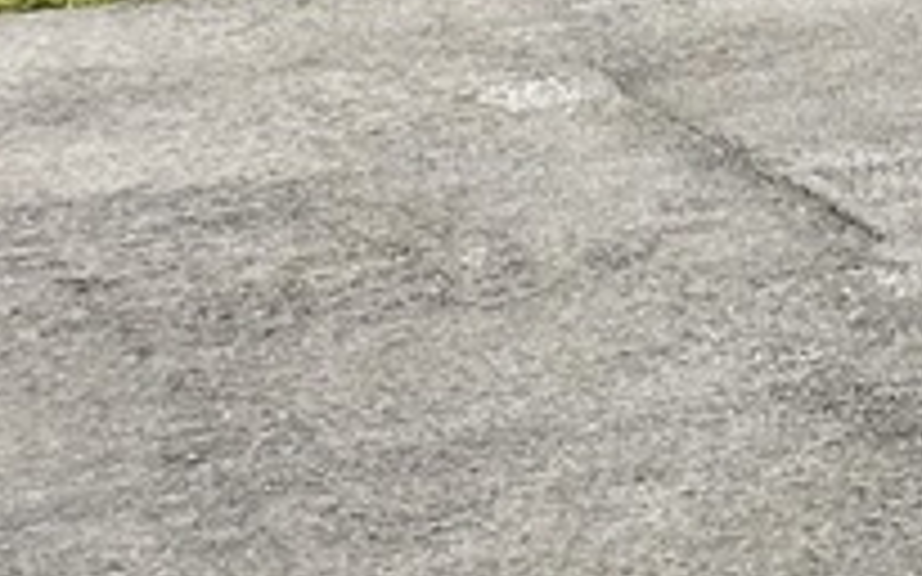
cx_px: 3207
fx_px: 4497
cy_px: -1287
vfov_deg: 6.5
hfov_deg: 8.6
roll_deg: -1.9
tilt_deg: +3.9
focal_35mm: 179
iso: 80
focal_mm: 6.86
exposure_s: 1/8929
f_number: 1.78
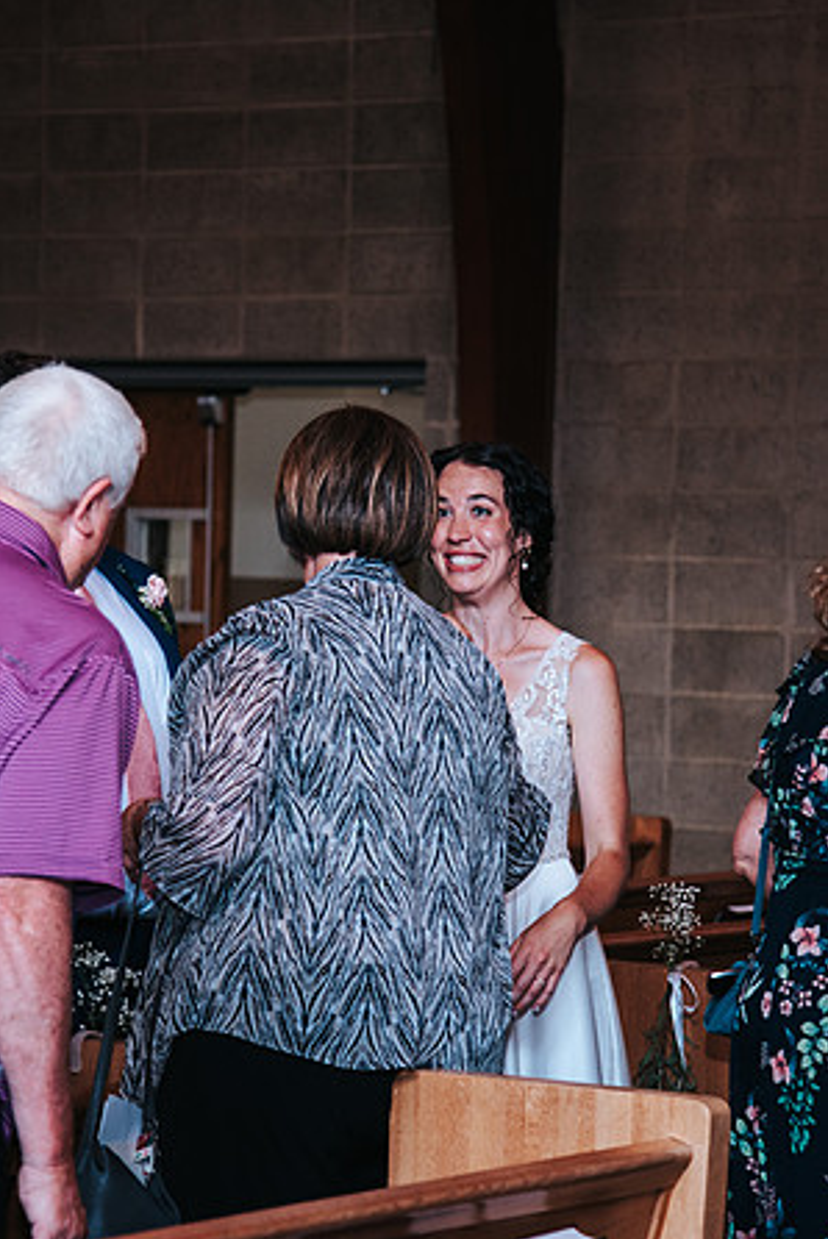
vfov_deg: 15.5
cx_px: 387
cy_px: 623
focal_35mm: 132
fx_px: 4547
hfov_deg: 10.4
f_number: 4
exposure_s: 1/200
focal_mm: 86
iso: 1000
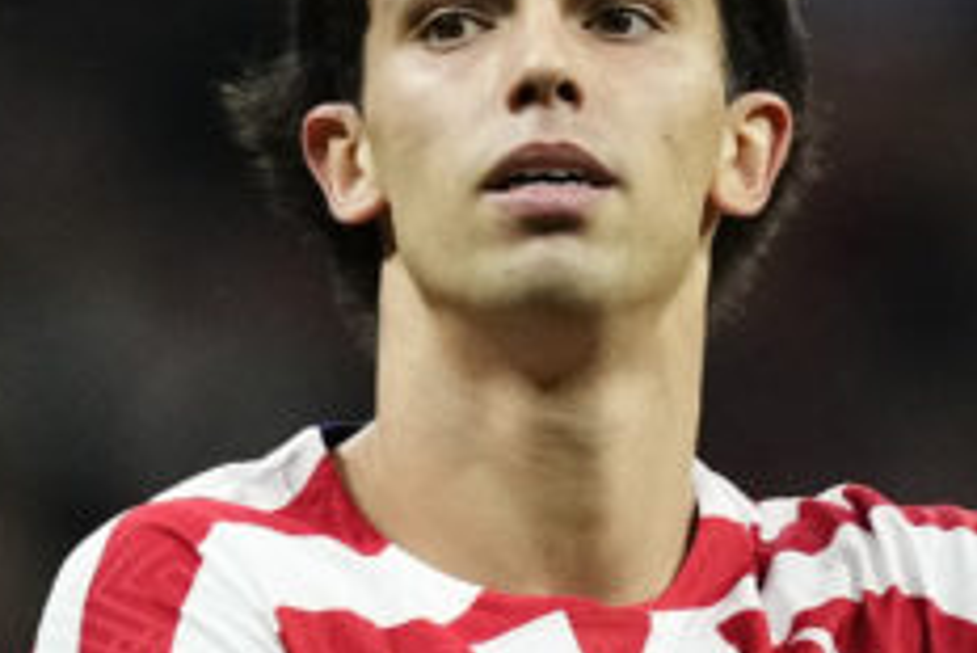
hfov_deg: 1.2
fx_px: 47847
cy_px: 630
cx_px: -131
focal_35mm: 1762
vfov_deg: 0.8
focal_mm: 400
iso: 3200
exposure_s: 1/1600
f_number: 3.2
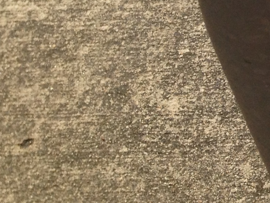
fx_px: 1248
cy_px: -176
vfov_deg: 8.9
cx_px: 608
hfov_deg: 10.8
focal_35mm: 160
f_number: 2.4
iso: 50
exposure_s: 1/1453
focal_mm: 4.28
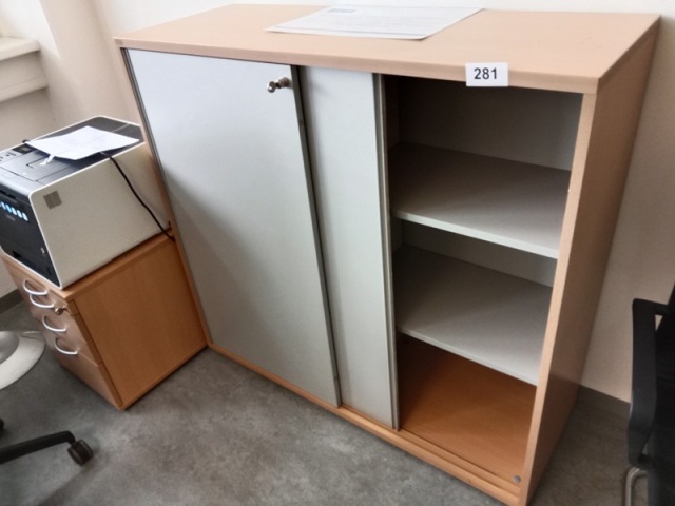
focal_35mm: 27
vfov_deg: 51.4
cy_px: 253
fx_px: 526
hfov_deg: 65.3
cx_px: 338
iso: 479
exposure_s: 1/25
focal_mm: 3.65
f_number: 2.2
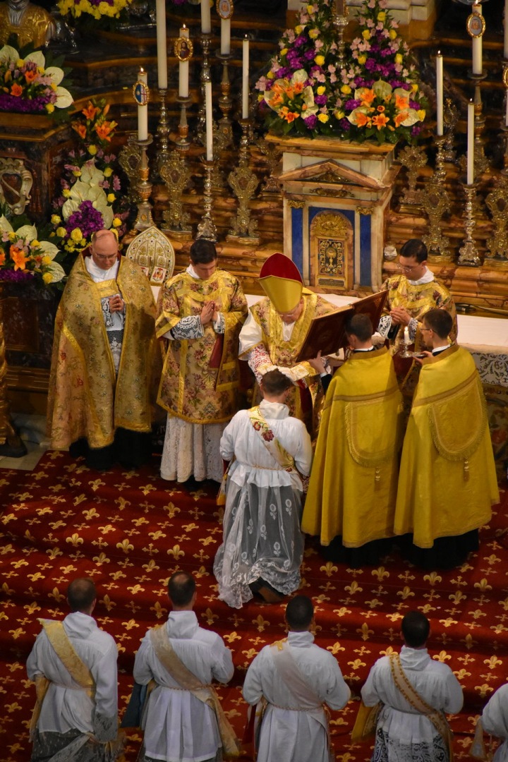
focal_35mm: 210
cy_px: 381
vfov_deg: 9.8
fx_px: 4445
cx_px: 254
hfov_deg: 6.5
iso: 4000
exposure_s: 1/125
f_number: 5.6
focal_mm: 140
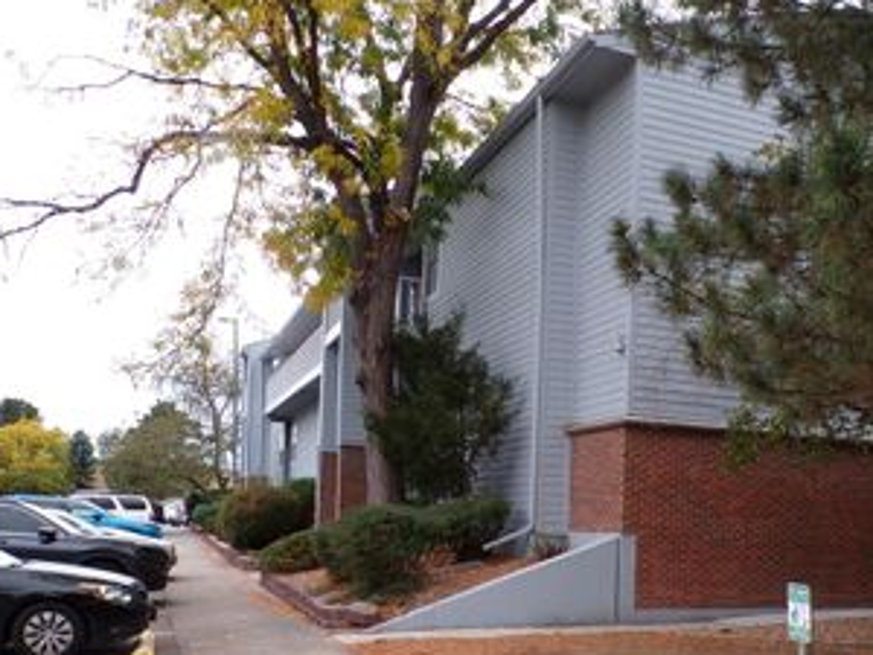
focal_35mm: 40
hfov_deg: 45.9
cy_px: 534
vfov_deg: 34.7
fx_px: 1009
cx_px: 602
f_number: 4.4
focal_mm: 4.3
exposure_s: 1/200
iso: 100
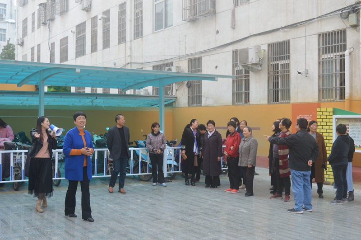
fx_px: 436
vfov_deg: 30.8
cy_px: 120
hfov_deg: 45.0
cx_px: 180
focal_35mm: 44
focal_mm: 29
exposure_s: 1/125
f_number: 5.6
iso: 140
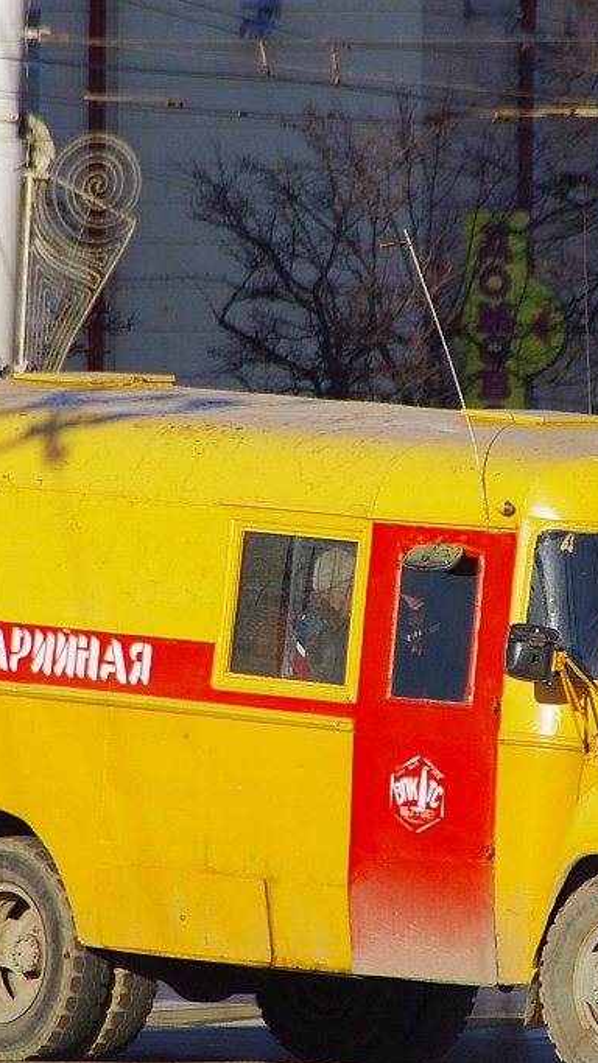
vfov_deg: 3.1
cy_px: 621
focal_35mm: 690
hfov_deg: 1.8
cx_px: 653
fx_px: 19458
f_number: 7.1
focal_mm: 250
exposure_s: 1/500
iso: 200
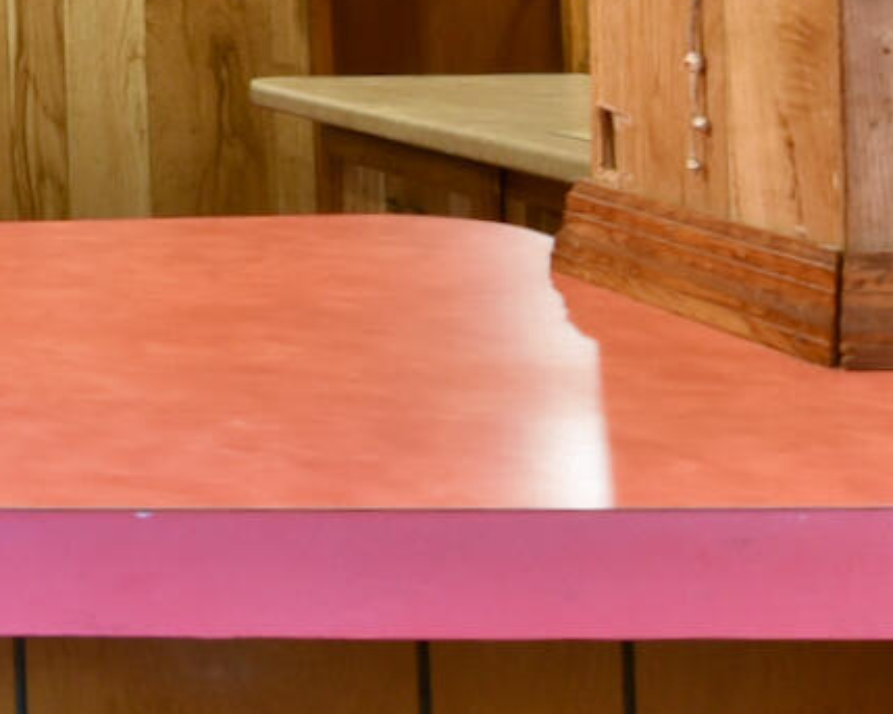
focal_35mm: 92
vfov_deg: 15.8
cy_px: -240
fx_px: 2431
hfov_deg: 15.8
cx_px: -945
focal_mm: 14
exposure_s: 1/3
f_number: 11
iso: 800
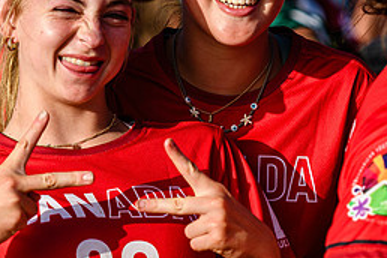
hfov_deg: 5.0
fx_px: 4429
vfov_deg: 3.3
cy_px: 85
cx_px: 274
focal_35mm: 412
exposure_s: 1/1250
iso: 100
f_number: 3.2
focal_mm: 122
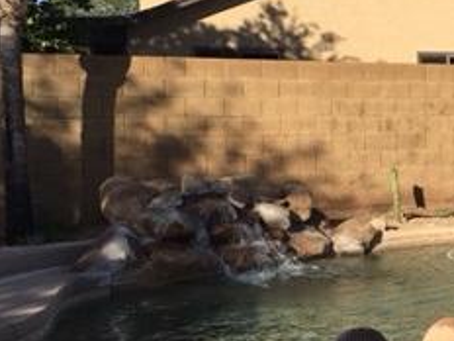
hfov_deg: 22.0
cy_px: 192
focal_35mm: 80
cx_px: 591
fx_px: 1049
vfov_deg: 18.4
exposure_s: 1/1508
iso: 25
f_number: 2.2
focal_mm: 4.15
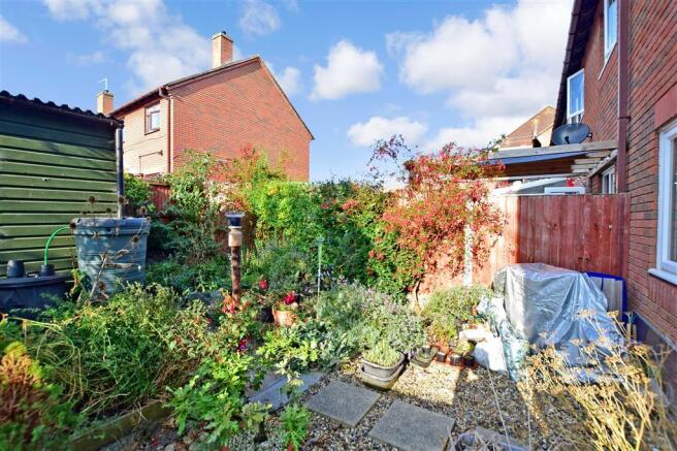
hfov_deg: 100.4
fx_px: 282
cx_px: 338
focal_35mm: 15
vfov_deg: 77.3
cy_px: 226
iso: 400
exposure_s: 1/250
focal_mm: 10
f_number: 8
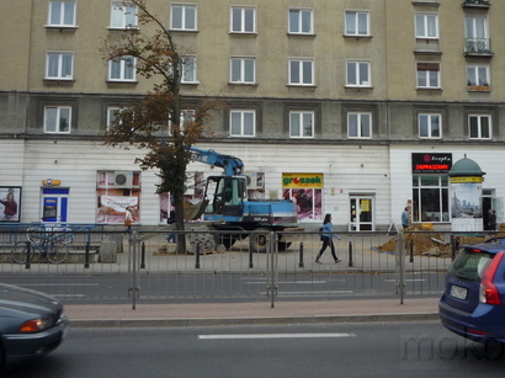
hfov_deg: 38.2
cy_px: 99
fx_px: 729
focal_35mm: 50
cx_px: 276
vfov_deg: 28.7
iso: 100
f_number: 4
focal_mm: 5.2
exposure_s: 1/125
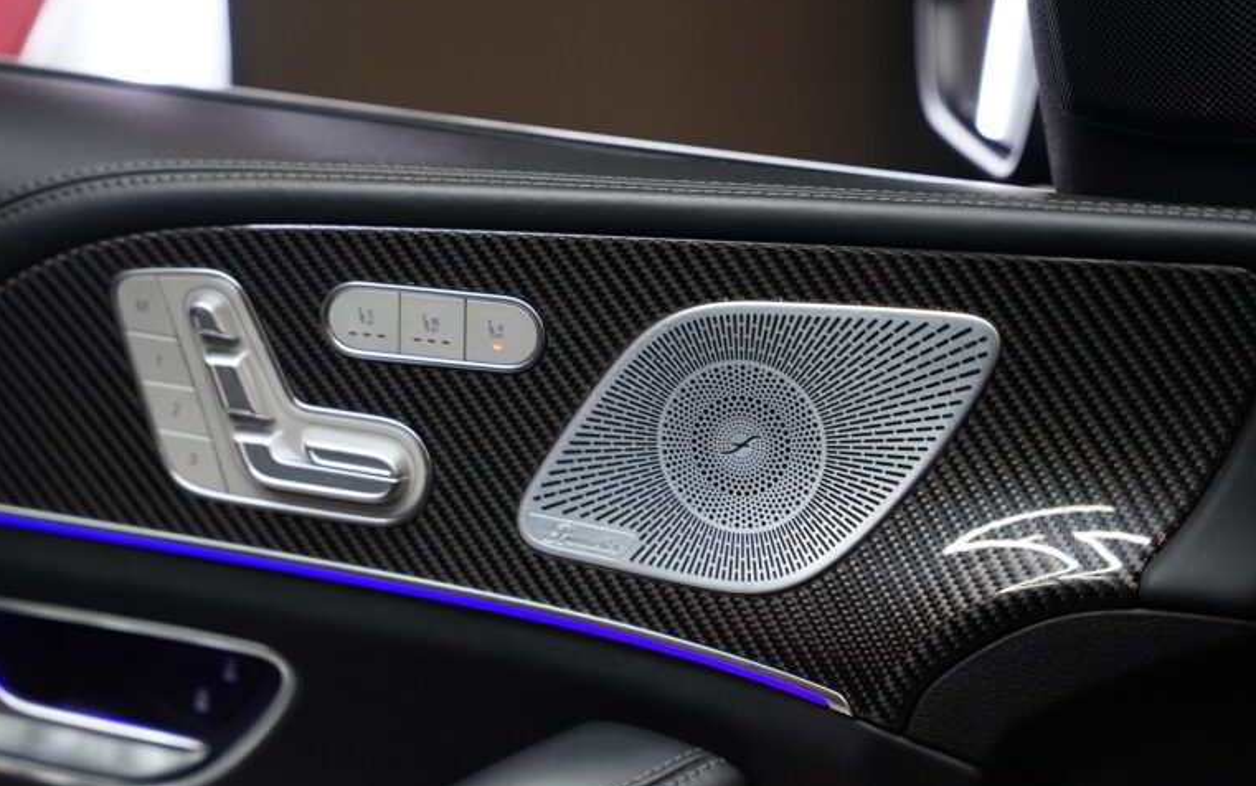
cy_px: 413
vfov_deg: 18.1
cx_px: 626
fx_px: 2465
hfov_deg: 28.6
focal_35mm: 72
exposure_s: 1/80
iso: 2000
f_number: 2.8
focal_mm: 70
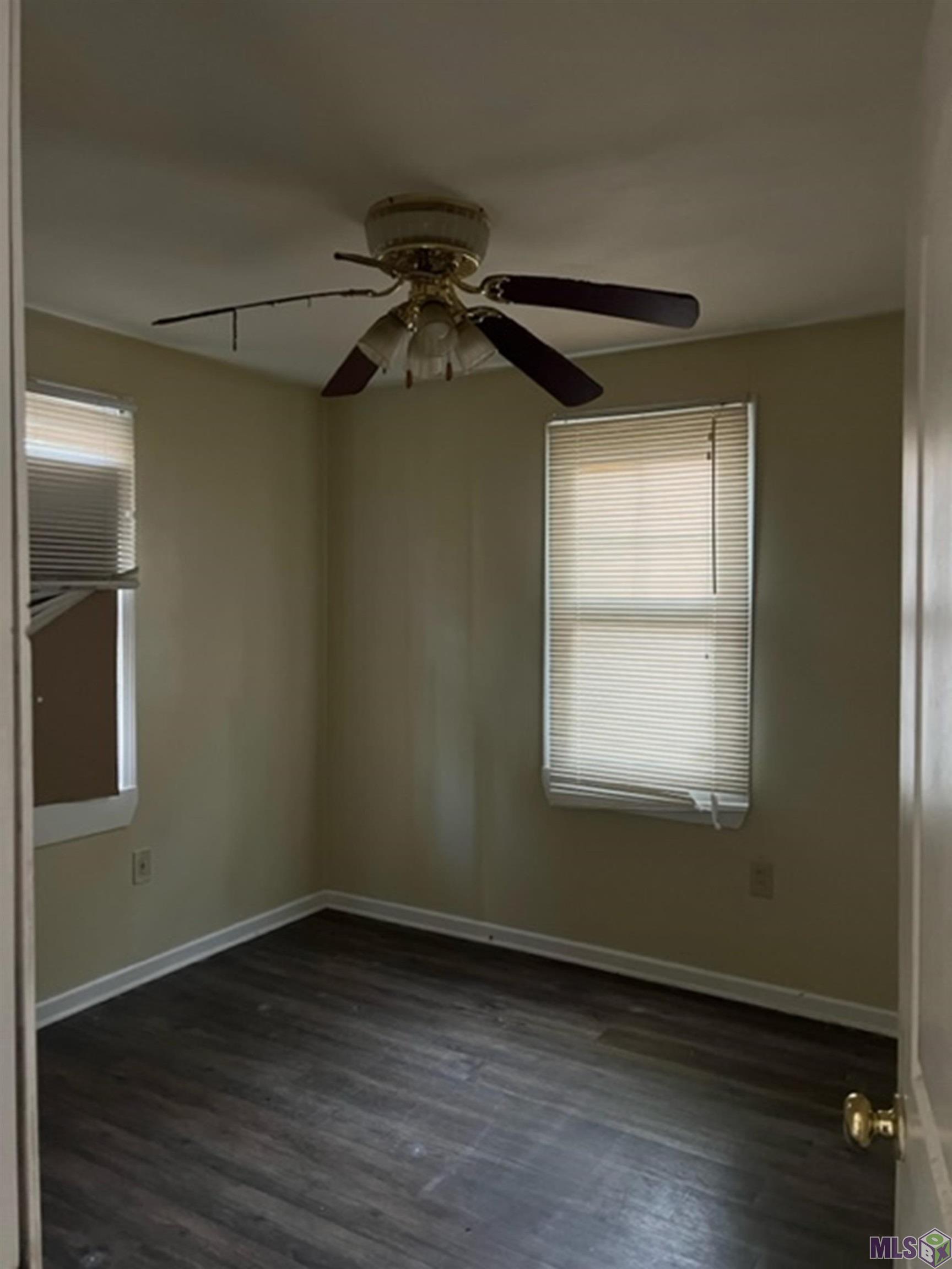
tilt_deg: -0.3
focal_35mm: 26
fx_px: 953
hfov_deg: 53.1
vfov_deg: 67.3
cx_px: 476
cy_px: 634
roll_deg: -0.4
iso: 500
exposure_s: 1/42
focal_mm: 5.7
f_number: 1.5
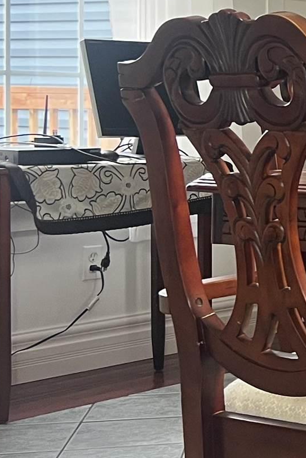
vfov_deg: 19.9
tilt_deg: -1.2
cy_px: 136
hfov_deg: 11.4
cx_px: 715
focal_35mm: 102
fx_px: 1300
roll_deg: +0.2
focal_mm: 5.7
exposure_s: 1/60
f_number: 1.5
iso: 160
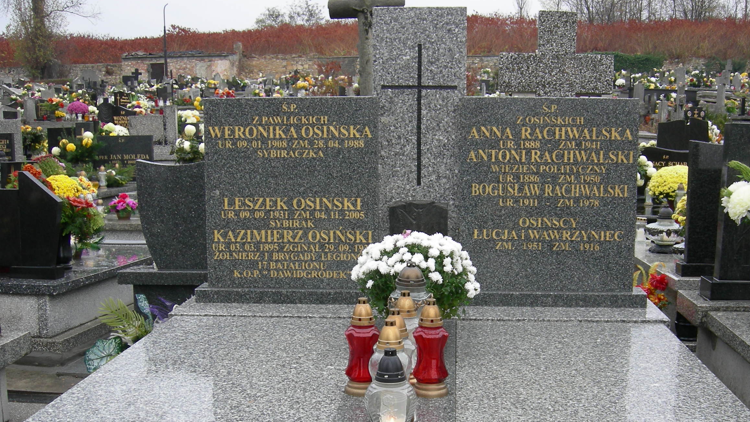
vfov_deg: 26.9
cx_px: 405
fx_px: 875
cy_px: 296
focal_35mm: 44
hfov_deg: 46.4
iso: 64
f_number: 3.4
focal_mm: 7.5
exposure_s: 1/67.5
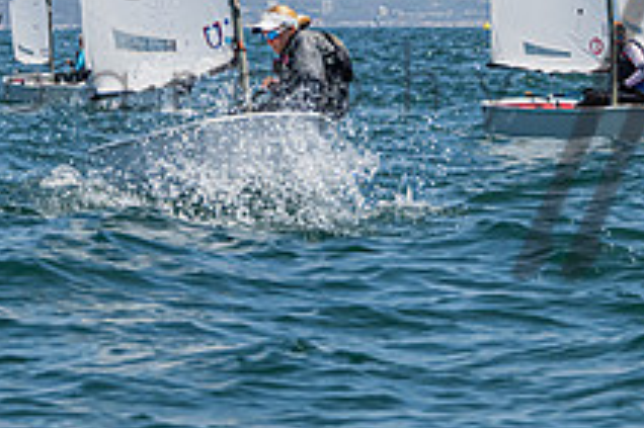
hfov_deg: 7.0
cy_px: -71
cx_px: 351
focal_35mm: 296
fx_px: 5291
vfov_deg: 4.6
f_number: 6.3
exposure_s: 1/4000
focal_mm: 89
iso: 500
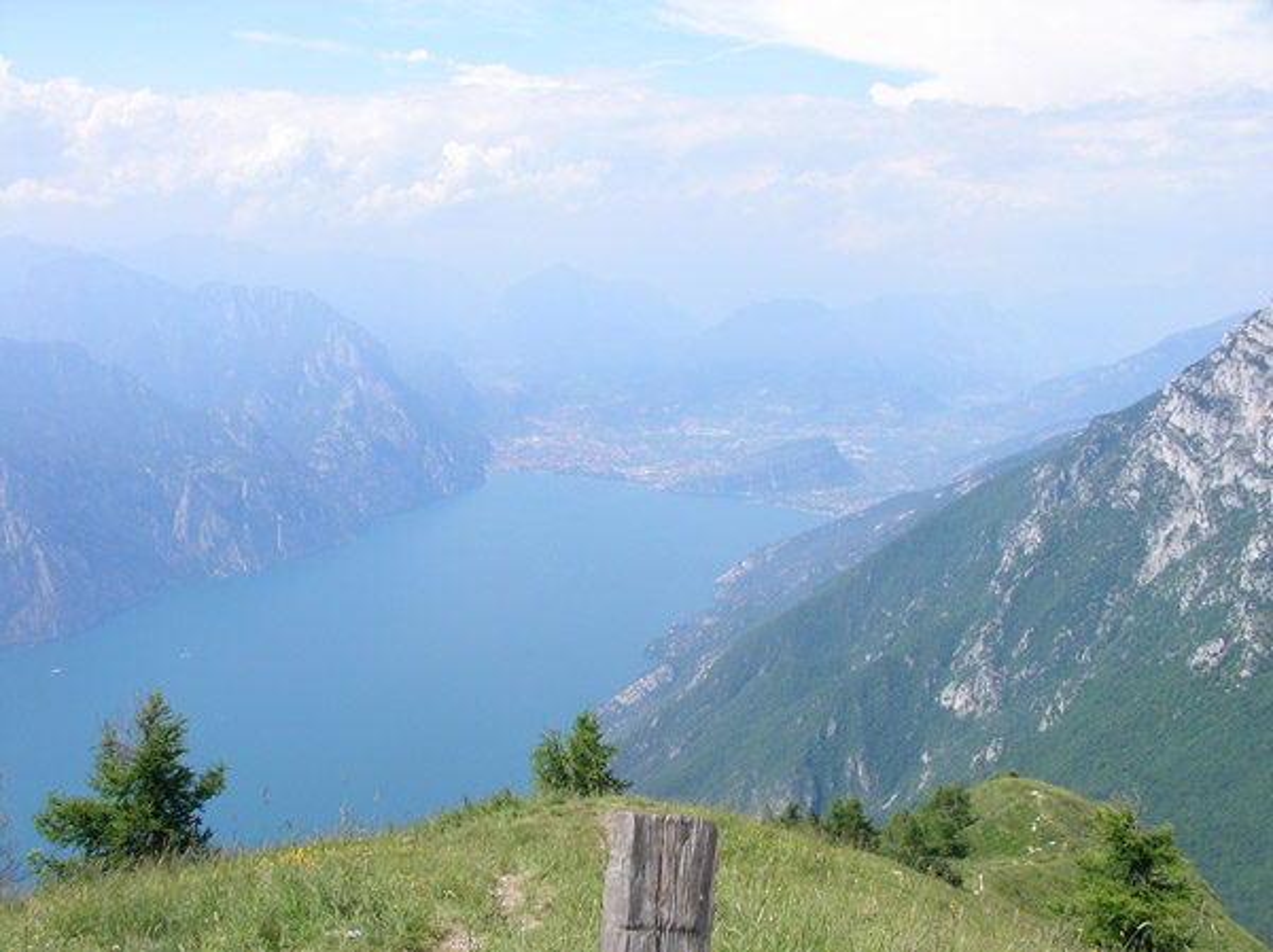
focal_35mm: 38
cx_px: 636
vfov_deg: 37.7
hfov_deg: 49.0
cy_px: 476
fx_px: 1396
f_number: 4.5
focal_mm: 5.8
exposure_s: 1/402
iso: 50
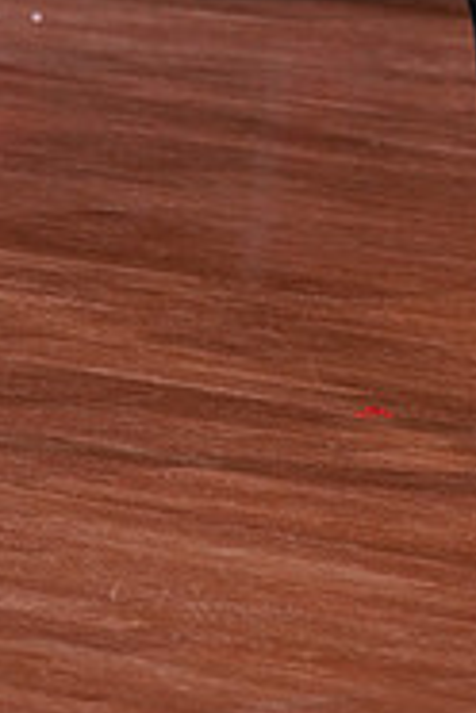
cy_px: -126
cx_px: 727
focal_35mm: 311
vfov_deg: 6.6
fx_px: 6168
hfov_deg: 4.4
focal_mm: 100
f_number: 5
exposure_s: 1/200
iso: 2000
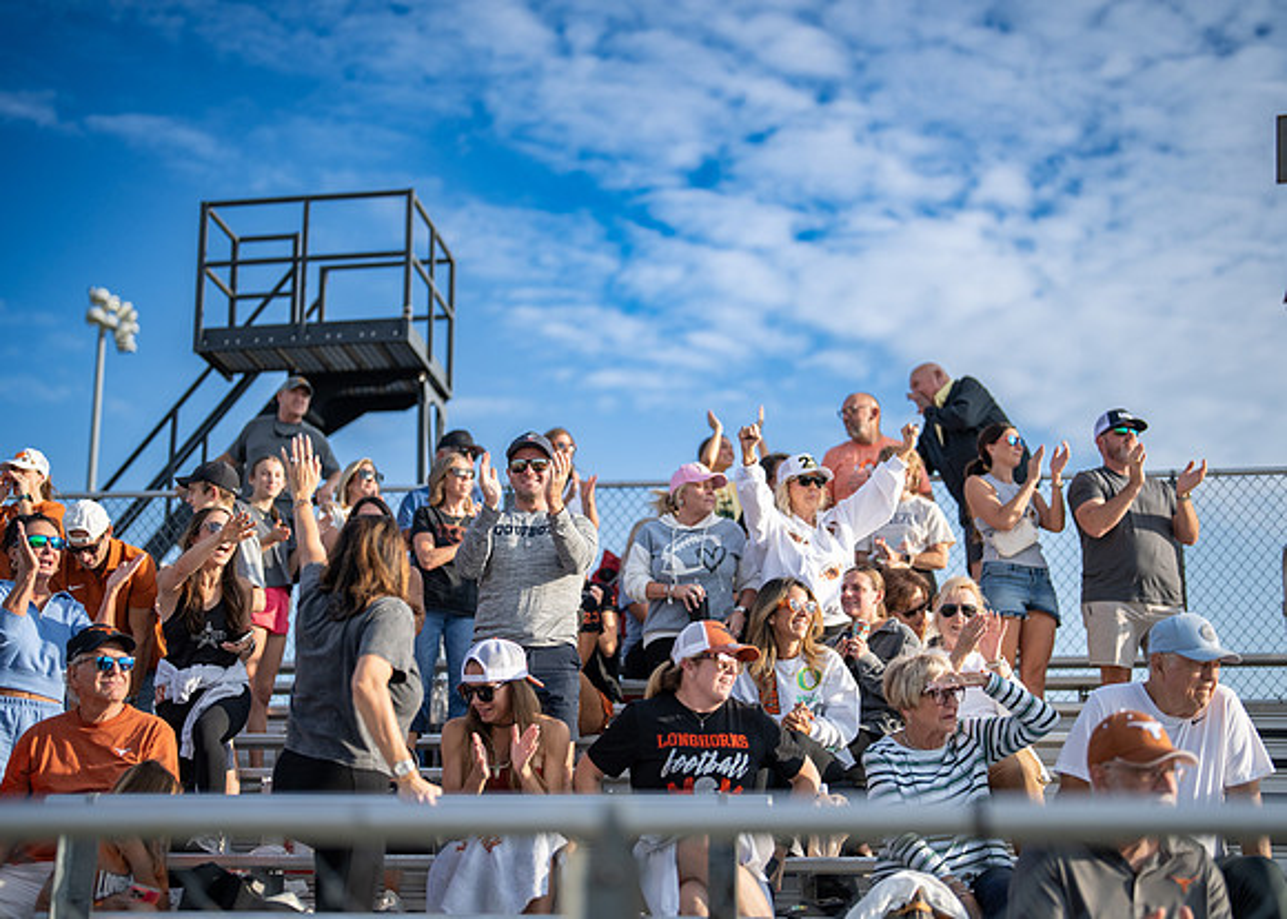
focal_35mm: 53
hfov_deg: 36.7
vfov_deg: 26.6
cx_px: 644
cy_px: 460
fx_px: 1940
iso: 100
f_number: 1.2
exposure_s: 1/10000
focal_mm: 50
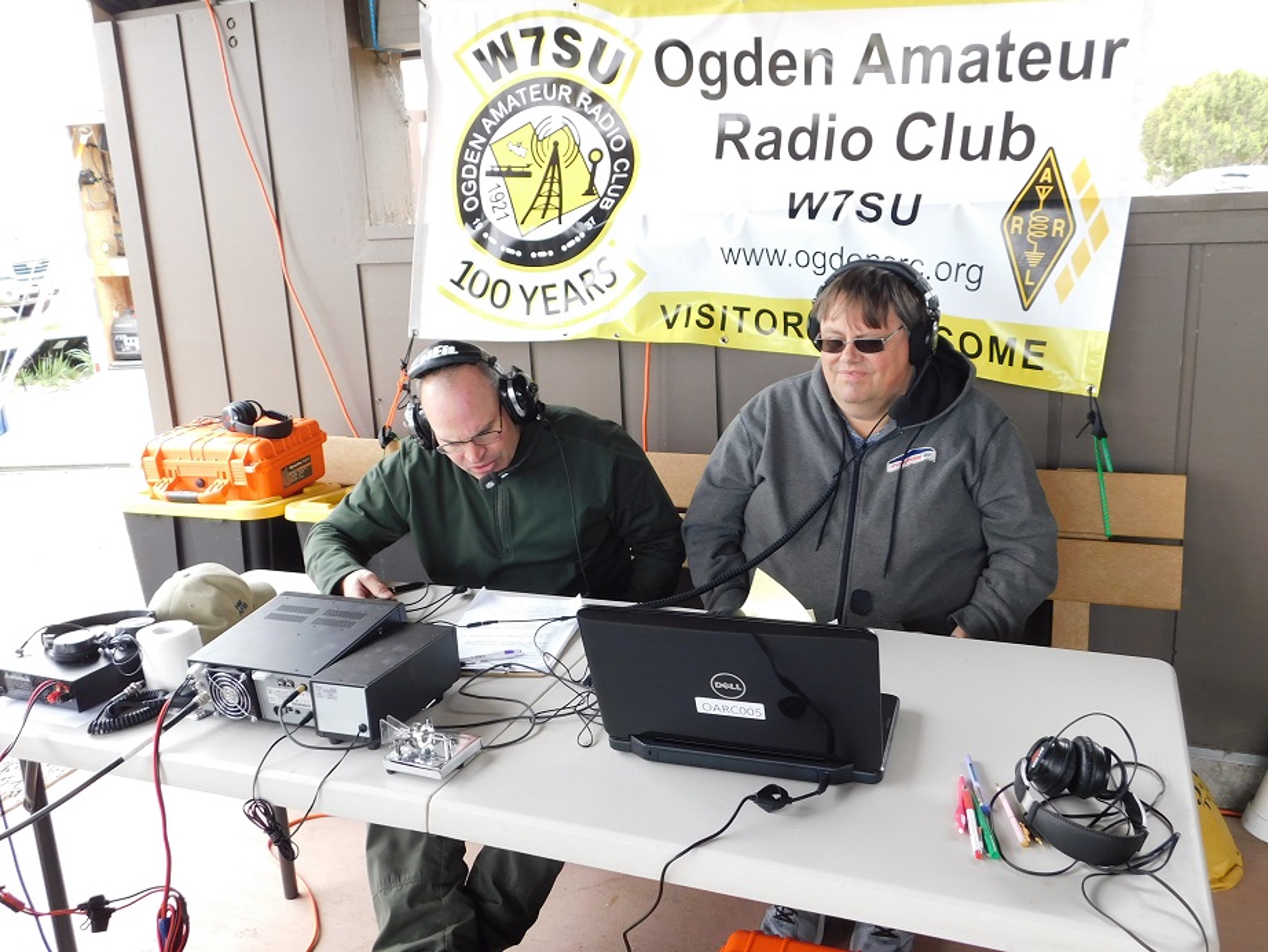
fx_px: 1099
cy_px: 476
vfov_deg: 46.8
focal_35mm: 30
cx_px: 634
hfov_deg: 60.0
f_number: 3.2
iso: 125
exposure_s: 1/100
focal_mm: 5.3
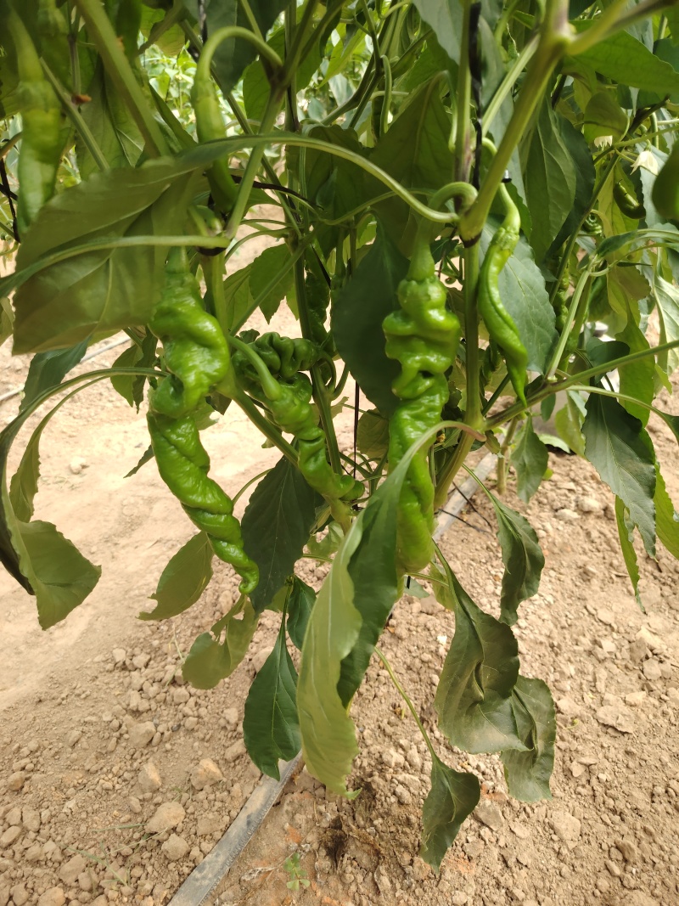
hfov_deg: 56.8
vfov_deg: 71.6
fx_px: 628
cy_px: 453
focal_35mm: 24
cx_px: 340
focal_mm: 5.25
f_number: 1.75
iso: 975
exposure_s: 1/400
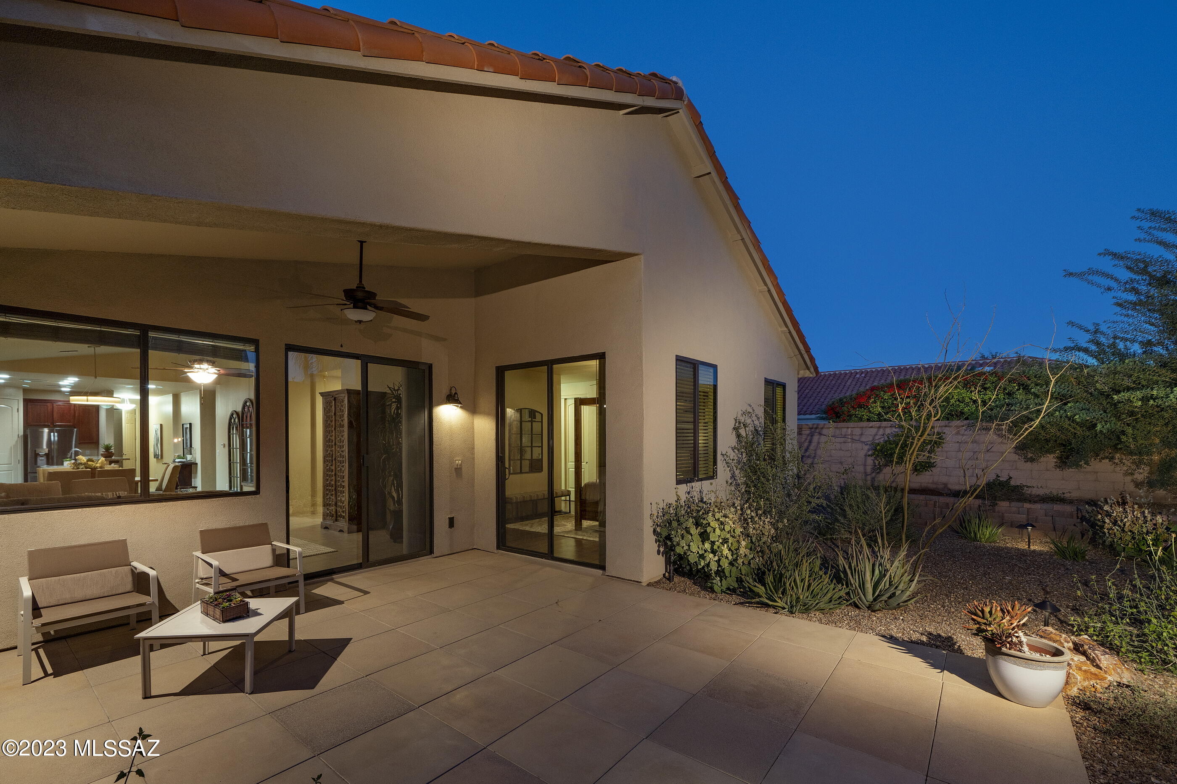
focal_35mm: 14
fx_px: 458
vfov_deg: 81.2
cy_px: 392
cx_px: 588
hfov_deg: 104.3
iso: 200
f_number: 8
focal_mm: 14
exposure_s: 1/1.25
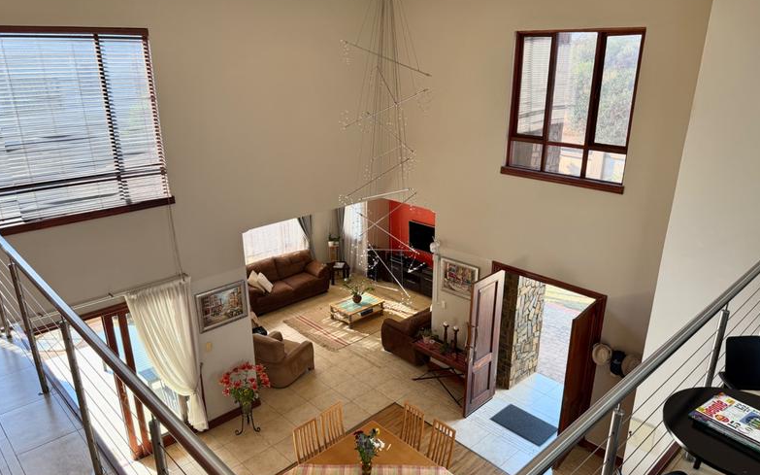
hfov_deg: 70.4
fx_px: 538
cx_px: 378
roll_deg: -0.1
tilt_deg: -20.9
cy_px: 261
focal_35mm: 26
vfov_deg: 47.5
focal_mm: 6.76
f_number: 1.78
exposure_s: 1/100
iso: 100
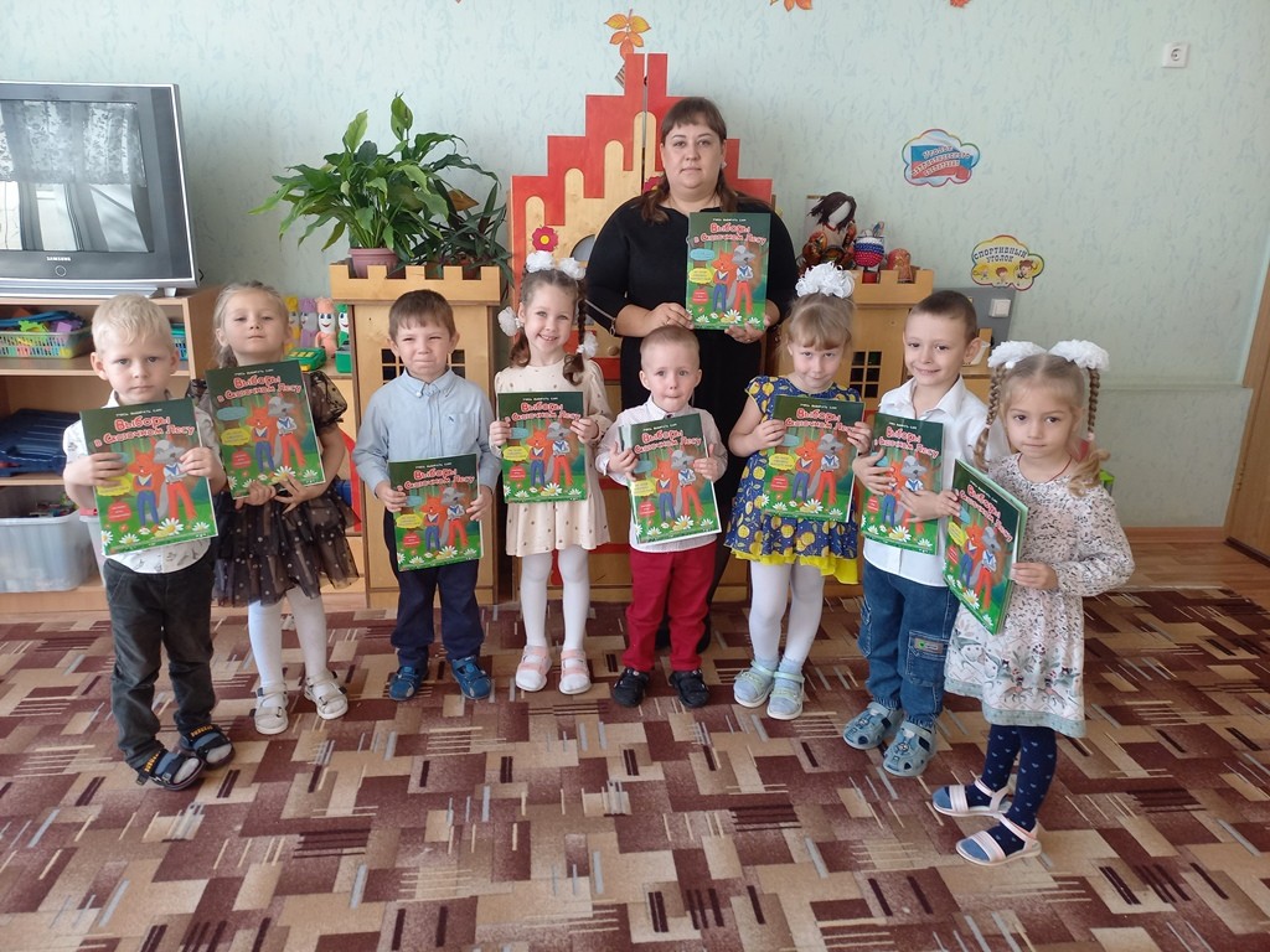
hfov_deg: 69.4
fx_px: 917
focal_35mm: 25
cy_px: 476
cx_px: 635
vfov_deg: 54.9
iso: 80
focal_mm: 4.65
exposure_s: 1/50
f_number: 1.8
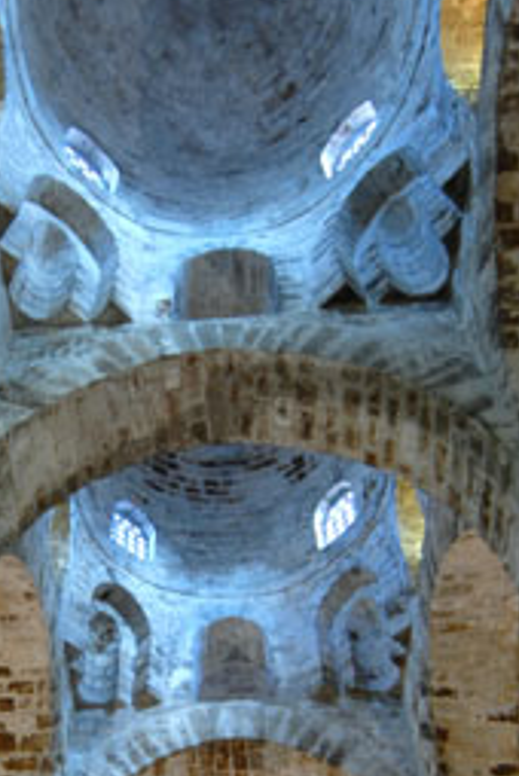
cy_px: 629
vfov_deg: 42.3
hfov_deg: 30.1
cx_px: 130
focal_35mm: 44
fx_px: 949
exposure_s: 1/15
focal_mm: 12
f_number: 4.5
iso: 400
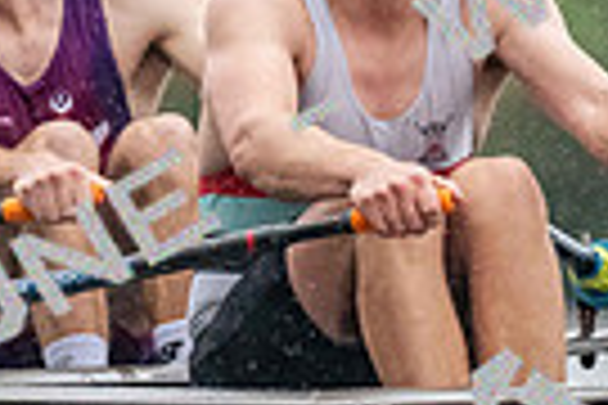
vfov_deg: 0.5
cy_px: 137
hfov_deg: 0.8
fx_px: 43570
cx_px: 86
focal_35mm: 2580
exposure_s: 1/2500
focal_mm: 600
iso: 4500
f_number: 4
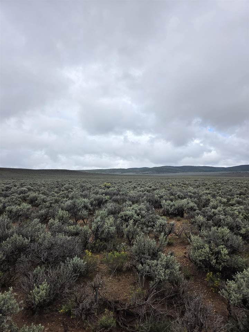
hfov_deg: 58.9
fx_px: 221
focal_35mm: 23
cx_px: 124
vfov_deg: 73.9
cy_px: 166
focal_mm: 5.4
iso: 80
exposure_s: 1/3967
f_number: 1.8
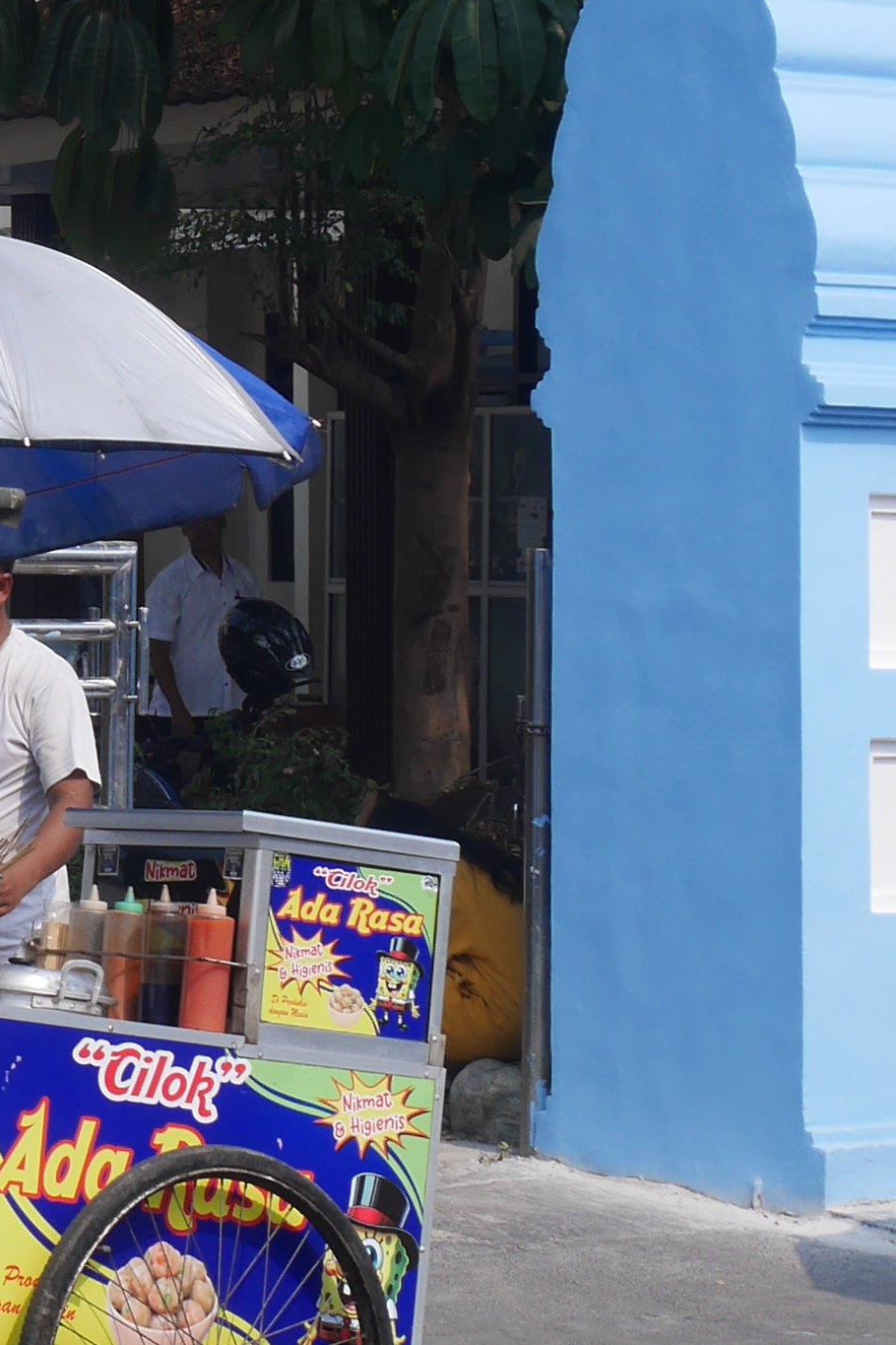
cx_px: -871
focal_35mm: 161
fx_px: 6010
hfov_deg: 8.1
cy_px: 377
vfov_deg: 12.7
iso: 200
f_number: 9
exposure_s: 1/400
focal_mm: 23
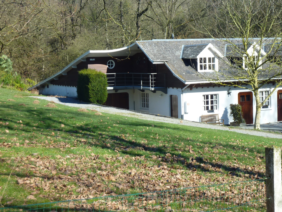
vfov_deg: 18.9
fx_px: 635
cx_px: 141
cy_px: 106
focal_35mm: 78
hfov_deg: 25.0
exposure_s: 1/250
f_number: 4.2
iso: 80
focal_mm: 12.8
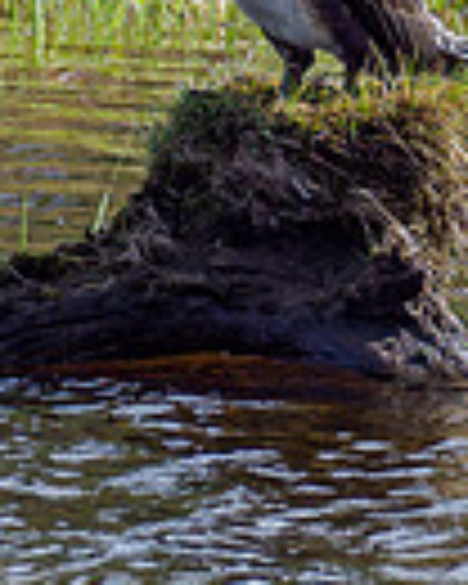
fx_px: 51647
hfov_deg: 0.5
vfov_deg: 0.6
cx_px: 351
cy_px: -168
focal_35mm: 2983
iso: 320
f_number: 4.5
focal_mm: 300
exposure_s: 1/800
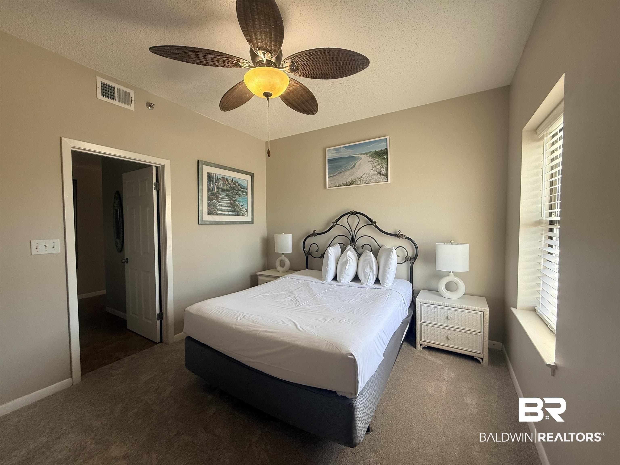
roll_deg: +0.5
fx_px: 251
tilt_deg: -2.2
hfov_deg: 102.1
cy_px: 232
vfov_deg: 85.7
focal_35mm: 14
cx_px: 310
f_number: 2.2
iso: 80
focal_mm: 2.22
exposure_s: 1/120
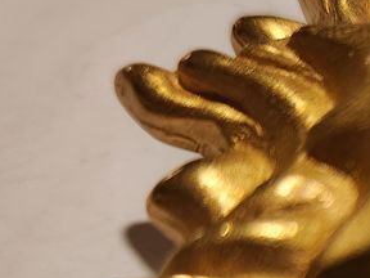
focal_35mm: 80
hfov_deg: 21.4
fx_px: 855
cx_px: 516
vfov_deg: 17.3
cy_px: 363
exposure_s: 1/100
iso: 320
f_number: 1.8
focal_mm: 5.4
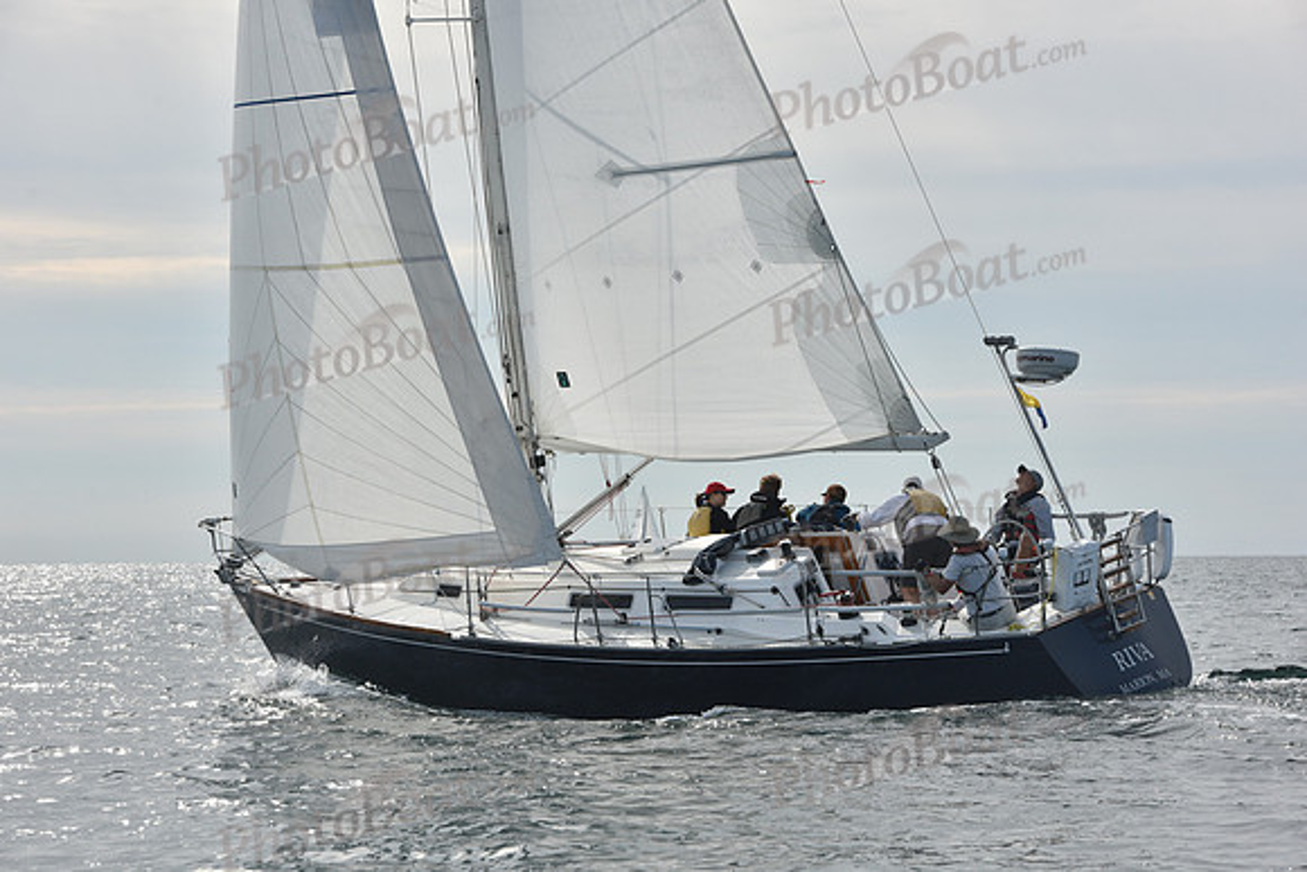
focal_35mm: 110
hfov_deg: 18.6
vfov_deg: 12.5
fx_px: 3994
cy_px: 436
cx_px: 654
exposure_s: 1/1000
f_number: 10
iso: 320
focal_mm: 110
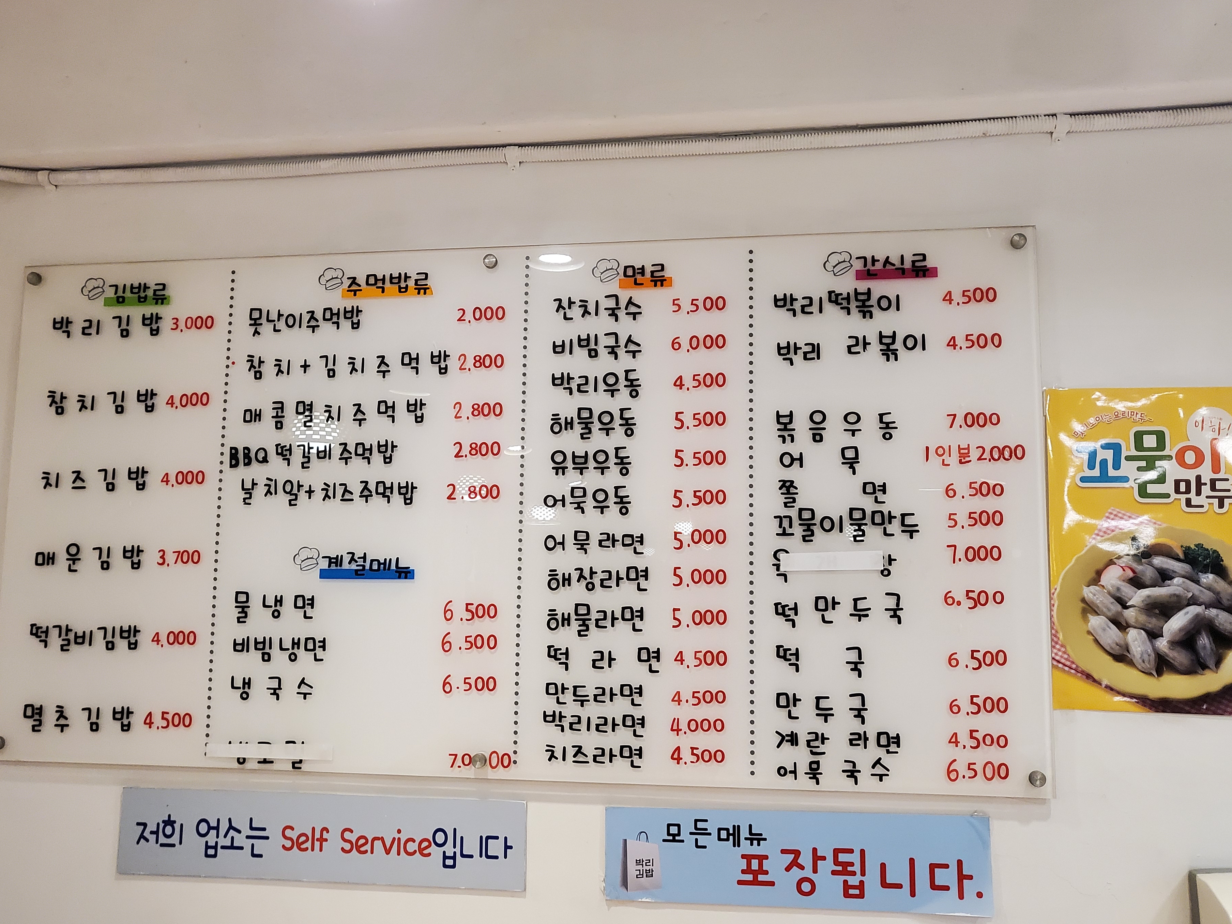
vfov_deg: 48.2
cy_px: 497
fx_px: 1032
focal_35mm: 29
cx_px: 624
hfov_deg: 61.7
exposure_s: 1/120
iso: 250
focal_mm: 4.25
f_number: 1.8
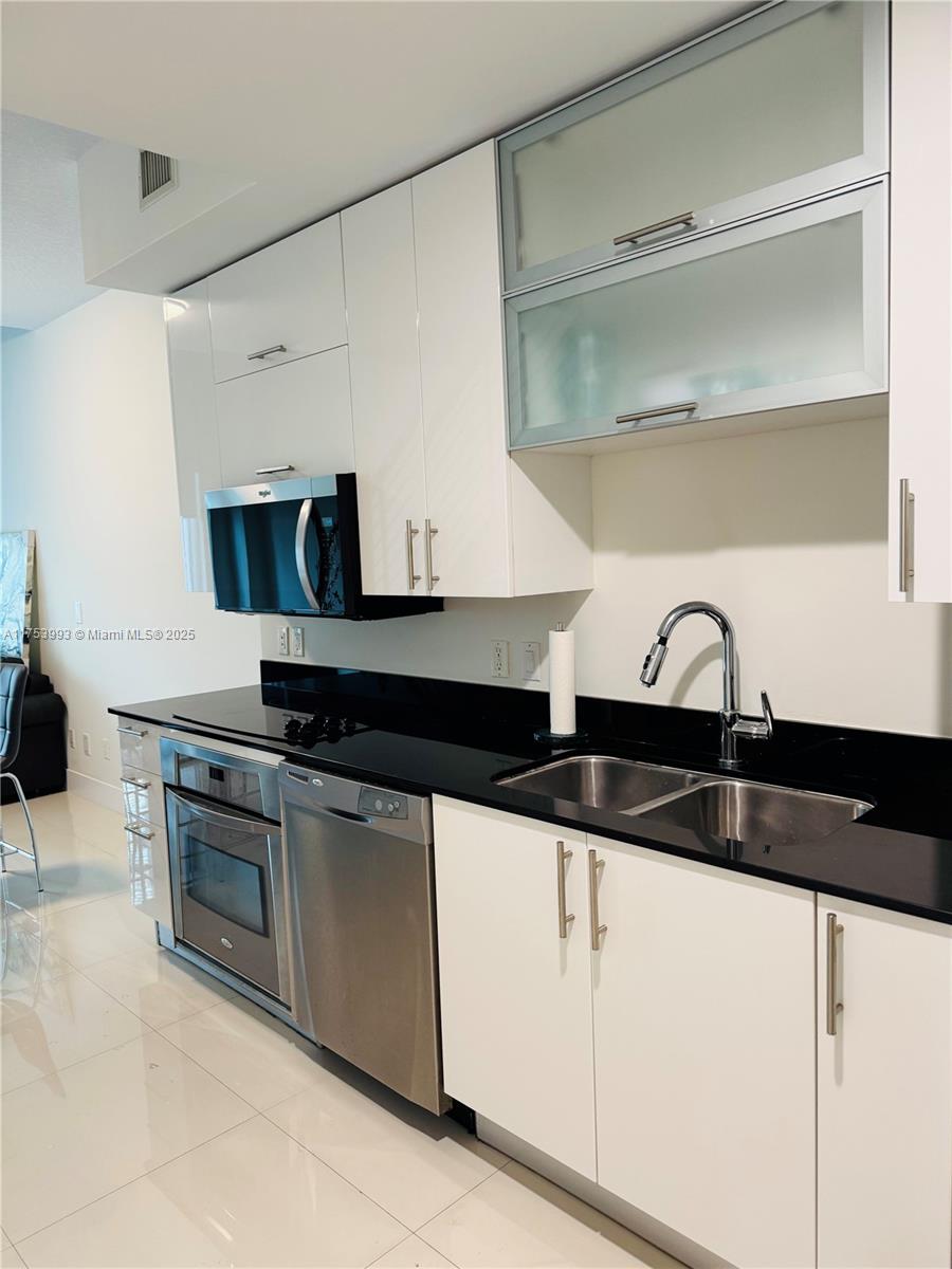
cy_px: 634
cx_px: 476
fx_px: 880
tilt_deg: -5.5
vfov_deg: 71.6
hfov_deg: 56.8
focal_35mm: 24
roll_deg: +2.7
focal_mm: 6.76
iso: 160
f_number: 1.78
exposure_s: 1/60
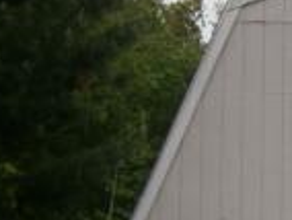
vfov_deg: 10.0
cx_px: 434
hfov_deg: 12.7
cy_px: 245
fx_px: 1242
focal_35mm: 147
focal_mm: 6.4
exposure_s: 1/250
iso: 80
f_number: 3.1
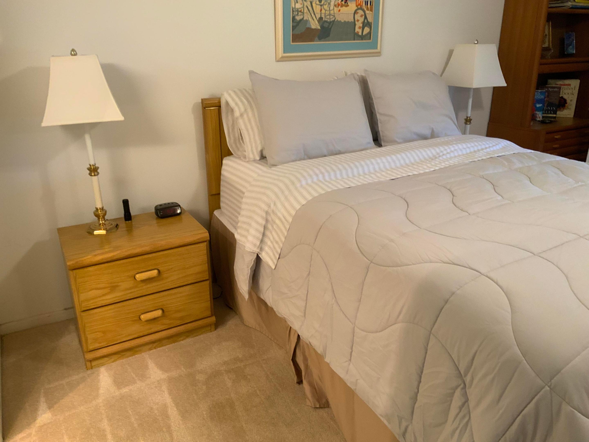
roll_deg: +0.3
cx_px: 294
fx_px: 493
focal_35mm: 29
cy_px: 221
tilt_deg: -20.3
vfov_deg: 48.2
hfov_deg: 61.7
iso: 160
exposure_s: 1/60
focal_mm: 3
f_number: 1.8
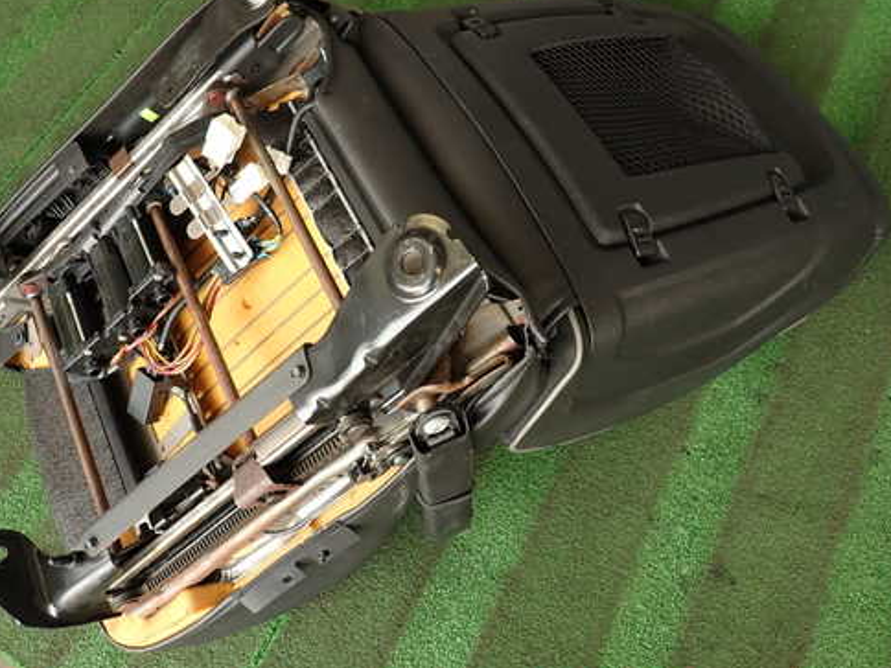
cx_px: 399
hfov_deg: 58.2
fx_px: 798
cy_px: 300
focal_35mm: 31
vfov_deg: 45.4
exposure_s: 1/80
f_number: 2
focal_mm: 4.5
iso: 100
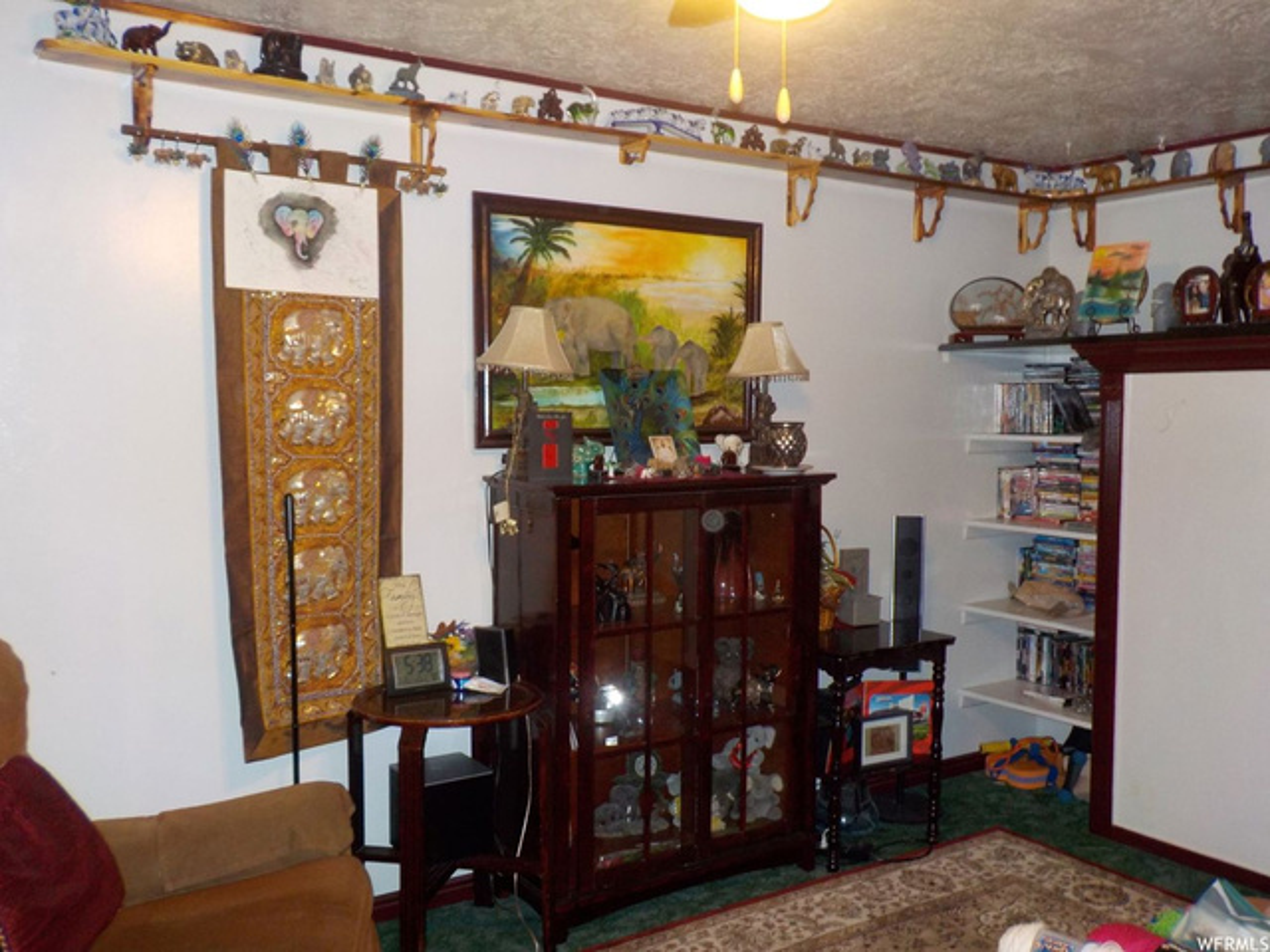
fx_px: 1101
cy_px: 476
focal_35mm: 30
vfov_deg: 46.8
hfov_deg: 60.0
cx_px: 635
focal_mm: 4.1
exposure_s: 1/30
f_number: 3.3
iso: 200
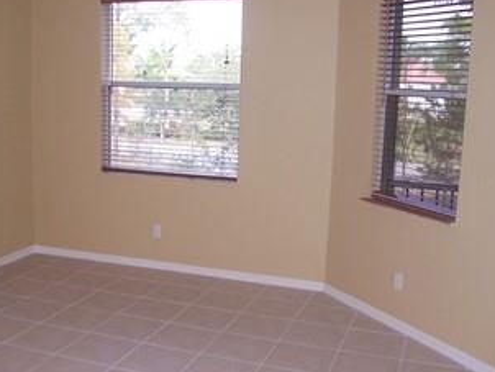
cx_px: 213
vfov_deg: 32.2
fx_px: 644
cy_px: 198
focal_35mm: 45
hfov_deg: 41.9
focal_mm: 5.6
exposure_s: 1/60
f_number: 2.7
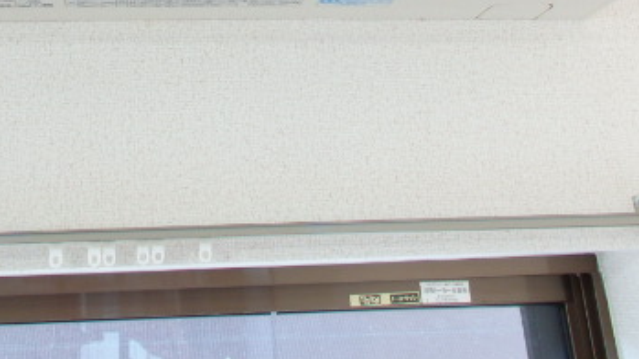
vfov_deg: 22.3
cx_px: 187
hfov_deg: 40.5
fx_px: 847
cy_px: -59
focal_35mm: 50
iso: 250
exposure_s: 1/30
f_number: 3
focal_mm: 4.5
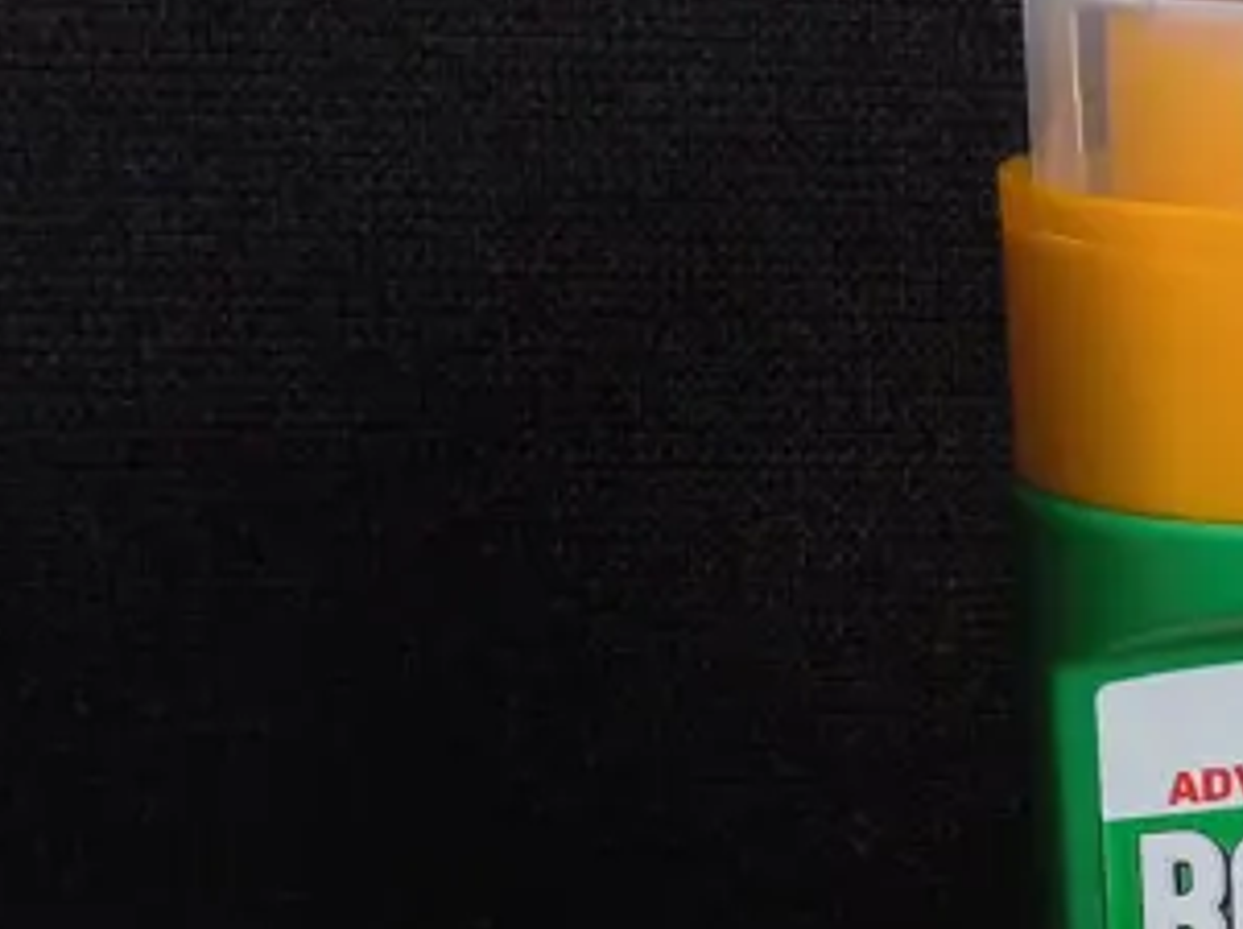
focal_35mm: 92
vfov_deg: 14.8
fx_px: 3300
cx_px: 2019
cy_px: 1416
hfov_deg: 18.2
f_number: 2
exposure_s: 1/100
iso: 80
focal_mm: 2.87
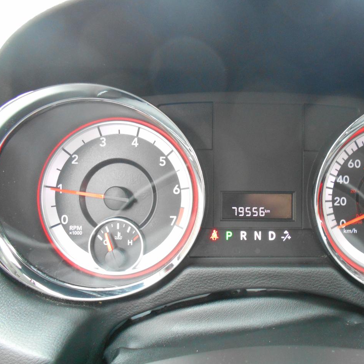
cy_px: 183
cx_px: 237
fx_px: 369
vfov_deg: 52.5
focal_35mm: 31
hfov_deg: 51.7
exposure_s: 1/30
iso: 400
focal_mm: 4.6
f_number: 3.2
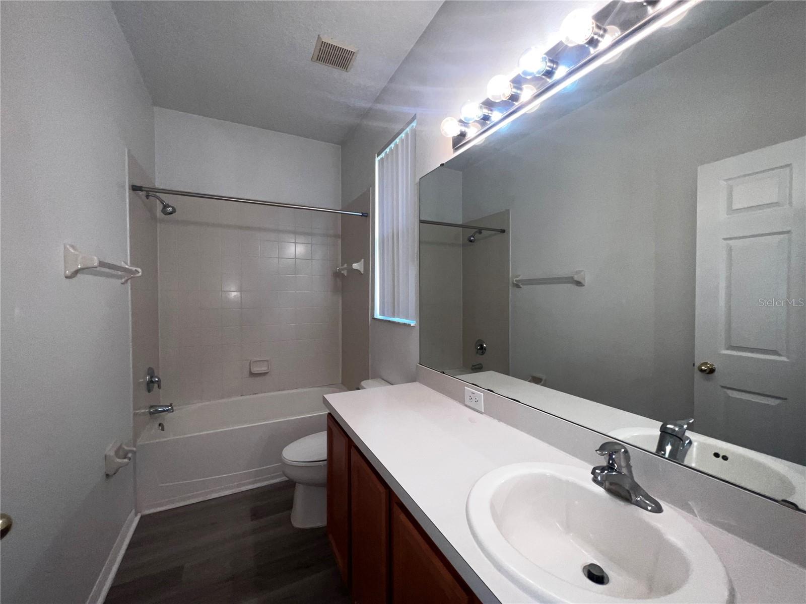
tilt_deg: -1.6
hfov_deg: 106.2
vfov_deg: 89.9
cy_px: 302
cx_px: 403
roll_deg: +0.2
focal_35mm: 13
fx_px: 303
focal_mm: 1.57
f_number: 1.8
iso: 80
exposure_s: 1/120
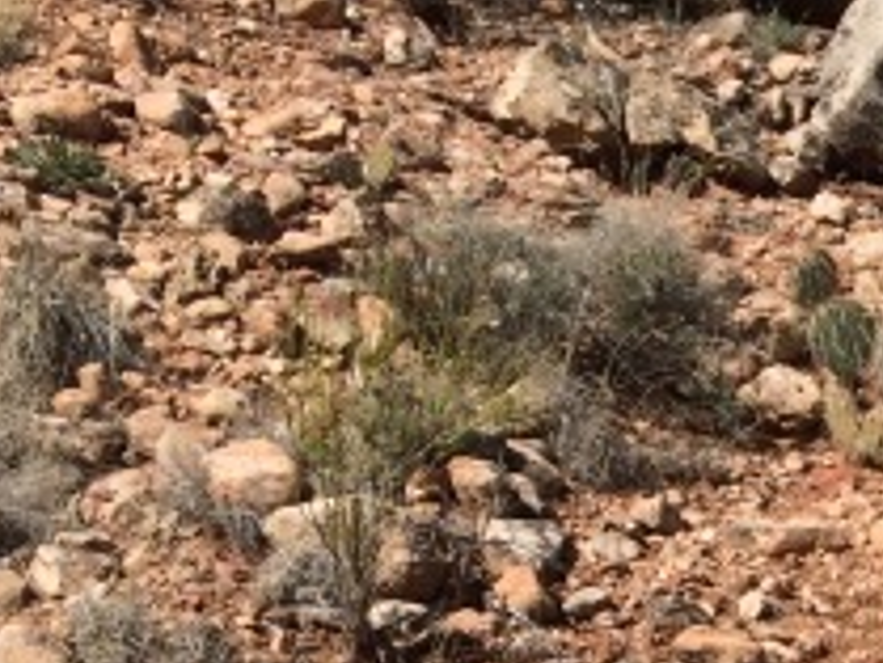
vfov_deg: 12.1
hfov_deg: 16.2
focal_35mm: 111
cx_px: 1339
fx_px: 2833
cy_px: 1263
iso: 32
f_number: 2.2
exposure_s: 1/2740
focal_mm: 4.15
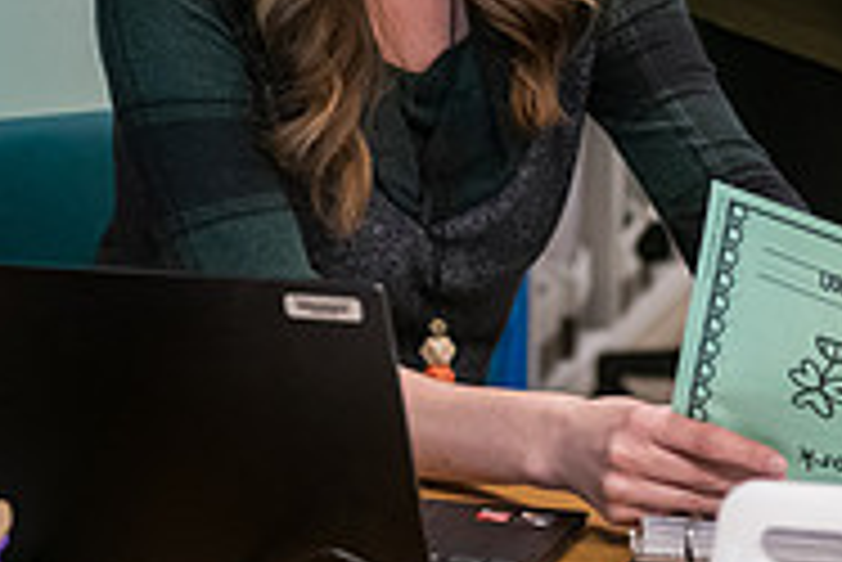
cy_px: -263
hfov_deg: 12.6
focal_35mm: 161
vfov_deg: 8.4
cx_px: 788
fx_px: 3768
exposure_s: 1/160
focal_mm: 52
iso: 2000
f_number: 3.2
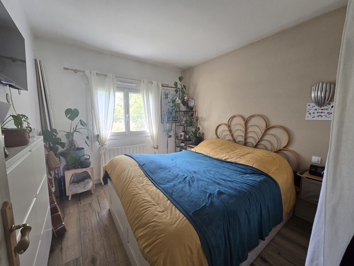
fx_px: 133
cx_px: 177
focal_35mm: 13
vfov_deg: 89.9
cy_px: 133
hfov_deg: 106.2
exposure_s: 1/60
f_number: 2.2
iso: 125
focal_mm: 2.2
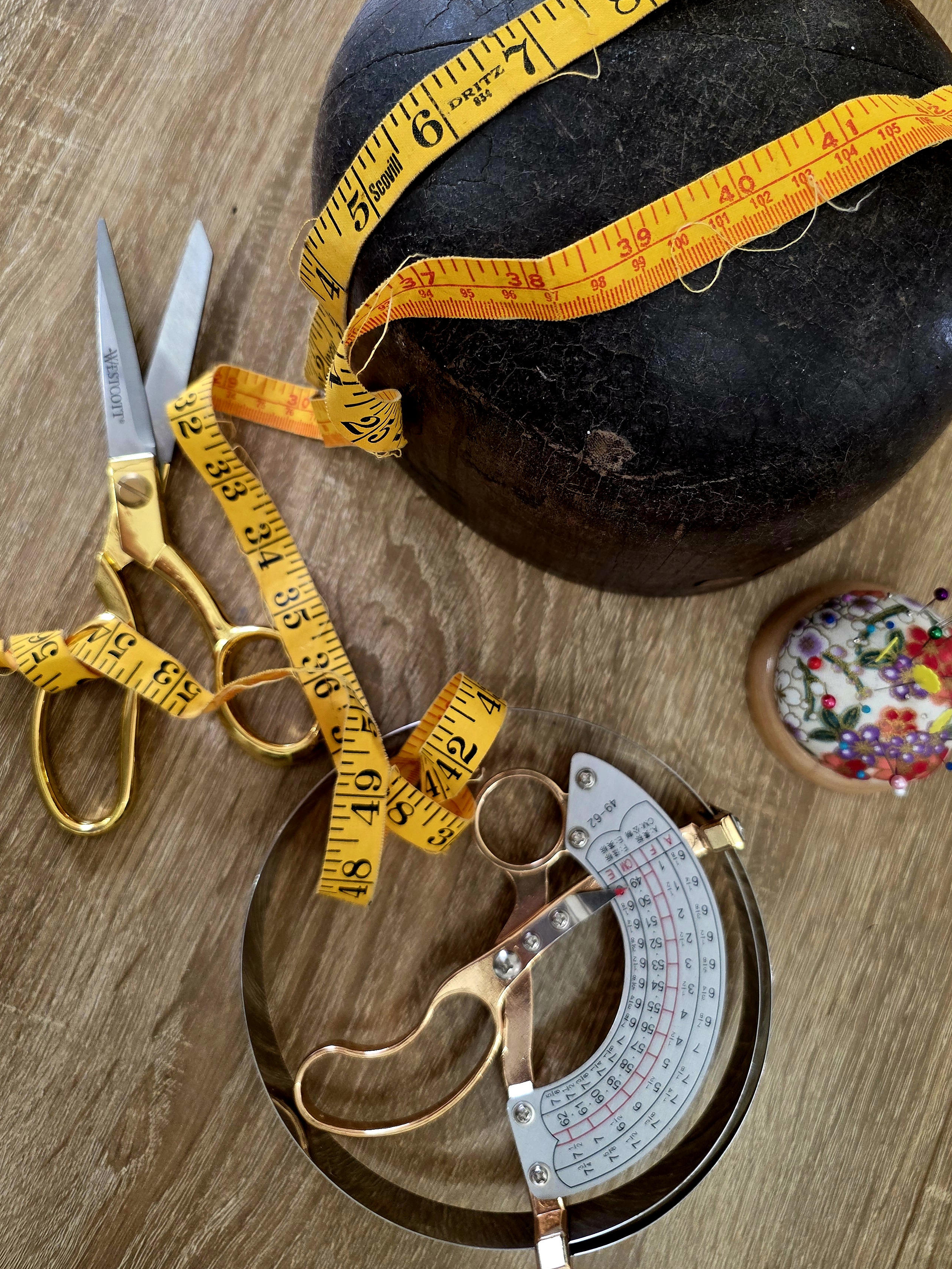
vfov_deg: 65.1
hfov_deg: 51.2
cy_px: 552
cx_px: 537
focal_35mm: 27
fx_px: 990
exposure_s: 1/120
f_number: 1.7
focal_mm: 6.3
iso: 200
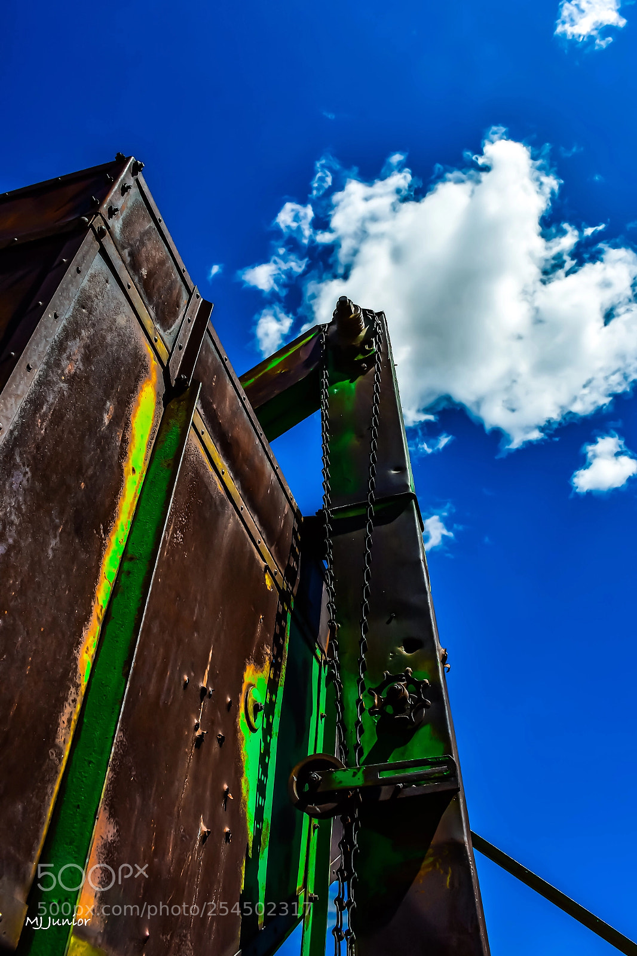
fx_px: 717
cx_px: 318
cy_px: 478
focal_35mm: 27
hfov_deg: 47.9
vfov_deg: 67.4
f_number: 11
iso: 180
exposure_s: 1/500
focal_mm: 18
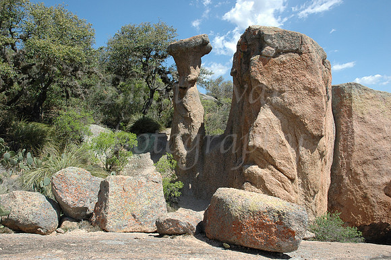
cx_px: 196
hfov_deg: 57.3
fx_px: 358
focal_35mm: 33
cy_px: 130
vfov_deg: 39.9
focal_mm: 22
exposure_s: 1/320
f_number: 8
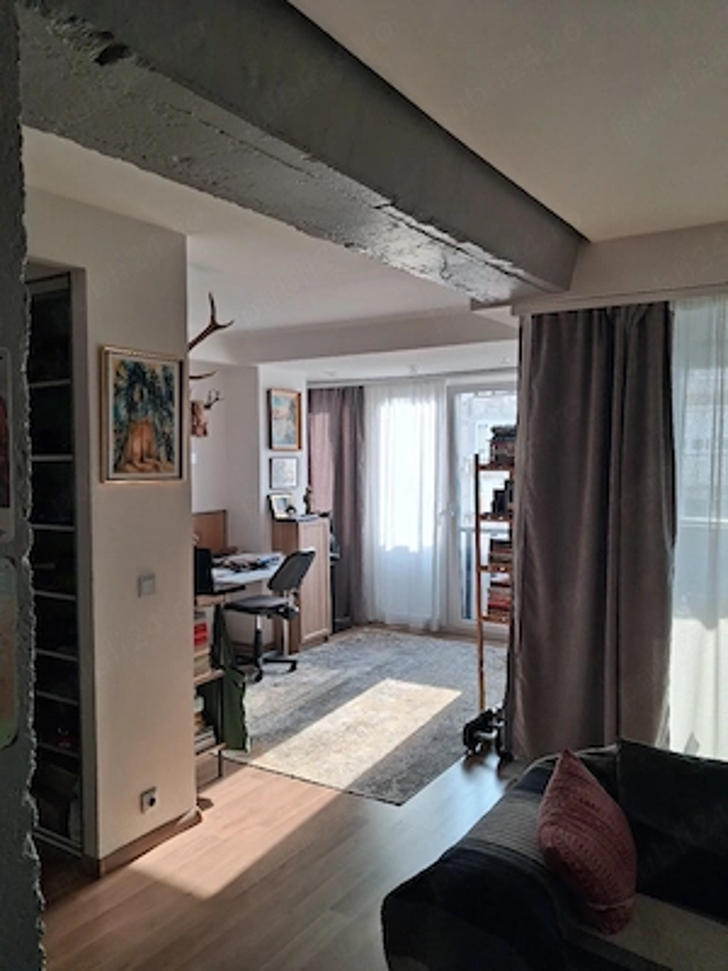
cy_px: 486
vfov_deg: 65.3
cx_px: 364
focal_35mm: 27
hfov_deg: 51.4
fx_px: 757
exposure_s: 1/100
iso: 25
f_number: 1.8
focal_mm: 4
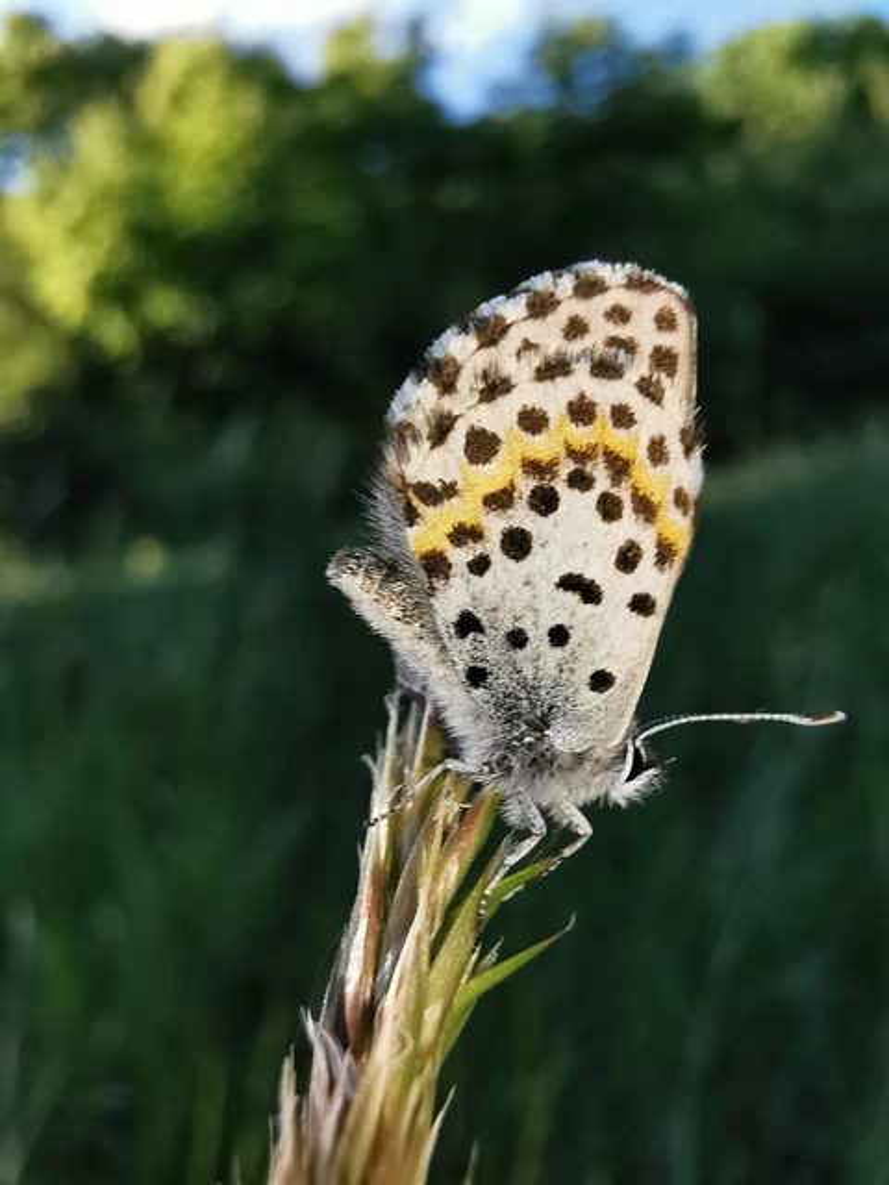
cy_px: 592
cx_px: 444
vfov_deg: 65.3
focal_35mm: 27
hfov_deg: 51.4
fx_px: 925
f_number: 2.2
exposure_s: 1/236
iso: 50
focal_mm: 2.35
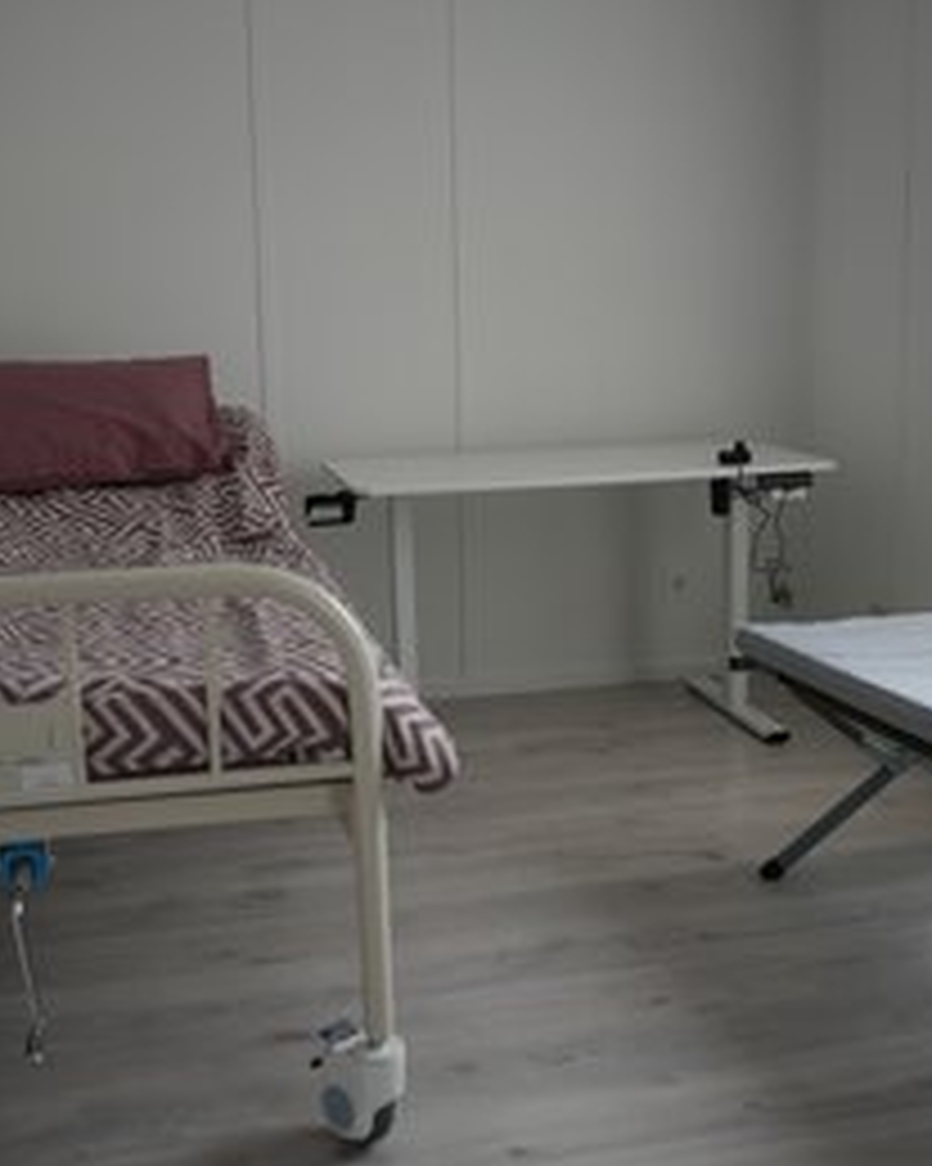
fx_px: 1449
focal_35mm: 42
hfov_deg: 35.6
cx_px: 527
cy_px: 592
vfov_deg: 43.8
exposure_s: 1/200
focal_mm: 29
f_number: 2.8
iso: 800
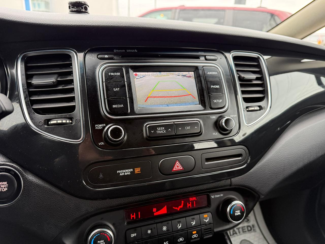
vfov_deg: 56.8
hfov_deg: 71.6
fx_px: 225
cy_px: 122
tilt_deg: -19.6
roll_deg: -2.3
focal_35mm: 24
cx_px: 162
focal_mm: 6.76
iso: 200
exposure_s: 1/85
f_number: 1.78
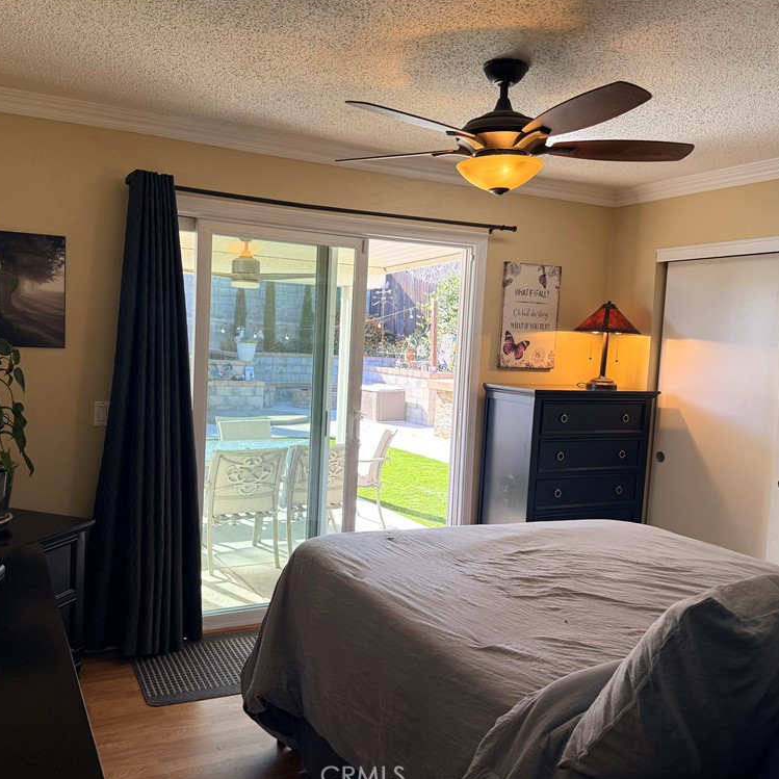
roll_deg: -2.3
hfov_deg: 55.4
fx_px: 738
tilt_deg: -3.6
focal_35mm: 29
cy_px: 391
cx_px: 337
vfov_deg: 55.6
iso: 125
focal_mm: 6.76
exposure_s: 1/233
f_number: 1.78
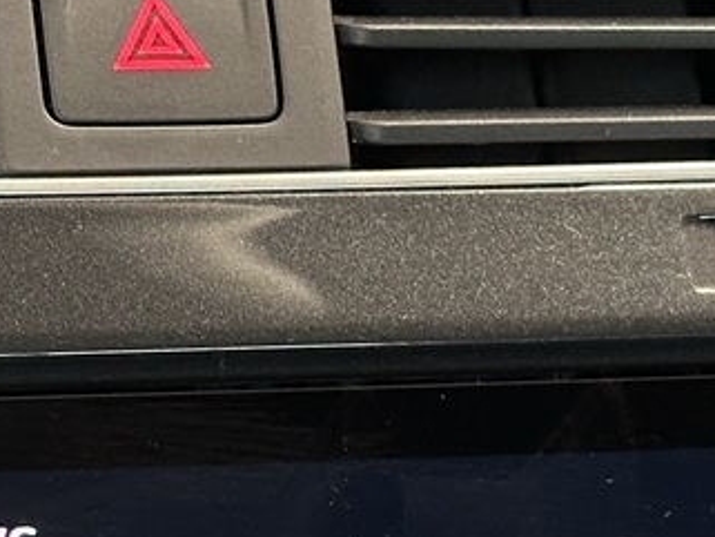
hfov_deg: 9.2
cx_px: 187
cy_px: 918
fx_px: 4443
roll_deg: -1.0
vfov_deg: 6.8
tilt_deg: -17.7
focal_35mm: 215
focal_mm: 6.86
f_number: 1.78
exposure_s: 1/54
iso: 250
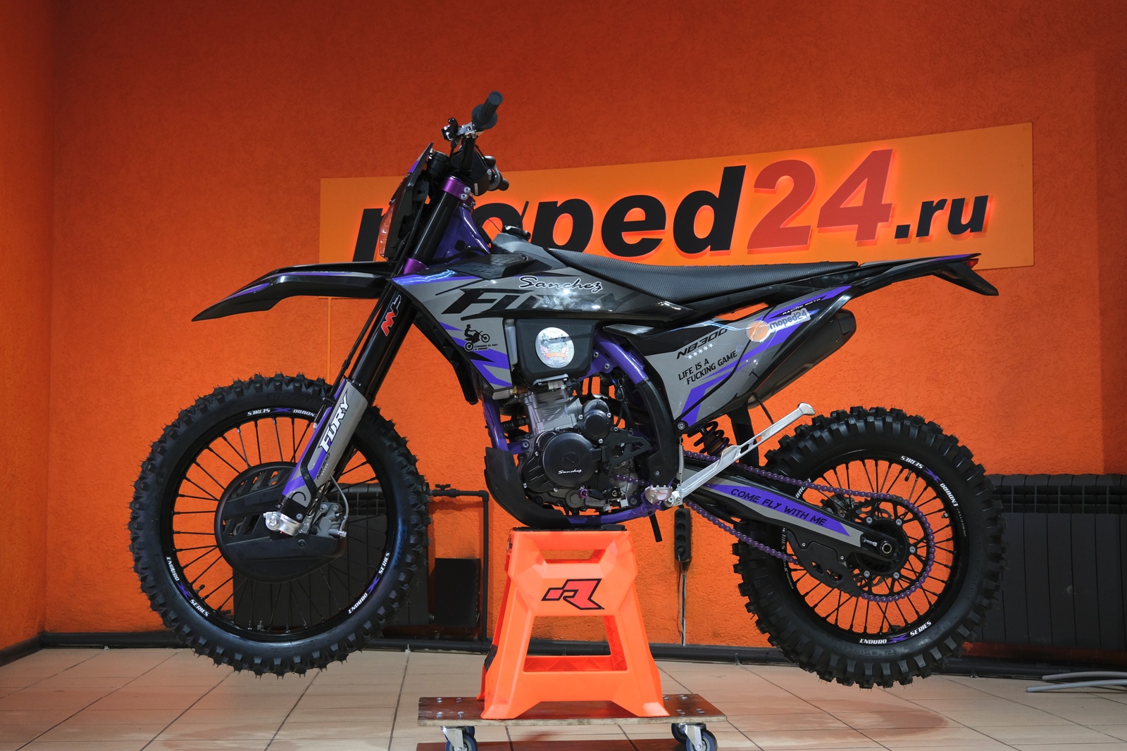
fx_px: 1534
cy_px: 376
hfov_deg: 40.3
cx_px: 564
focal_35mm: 49
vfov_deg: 27.5
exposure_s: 1/100
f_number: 4
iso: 1250
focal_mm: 32.5
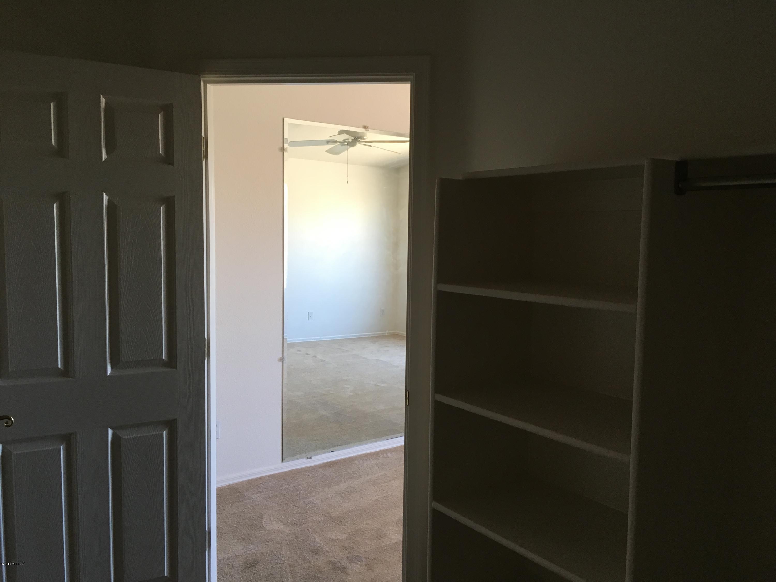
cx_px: 388
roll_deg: -0.3
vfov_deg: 48.2
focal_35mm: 29
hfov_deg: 61.7
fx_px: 650
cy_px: 291
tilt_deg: -6.8
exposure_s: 1/30
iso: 64
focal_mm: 4.15
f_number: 2.2
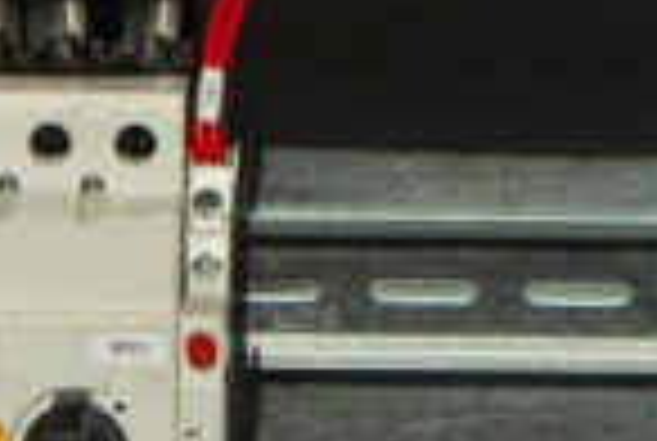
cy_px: -637
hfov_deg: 9.5
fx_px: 3968
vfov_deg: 6.1
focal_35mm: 217
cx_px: 207
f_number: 6.3
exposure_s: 1/250
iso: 100
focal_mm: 31
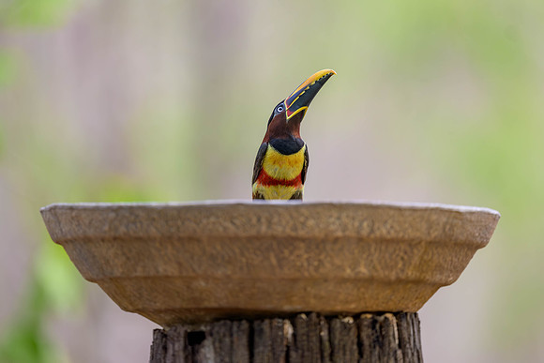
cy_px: 143
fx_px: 8076
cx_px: 267
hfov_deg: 3.9
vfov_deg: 2.6
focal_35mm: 534
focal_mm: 400
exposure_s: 1/500
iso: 250
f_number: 2.8
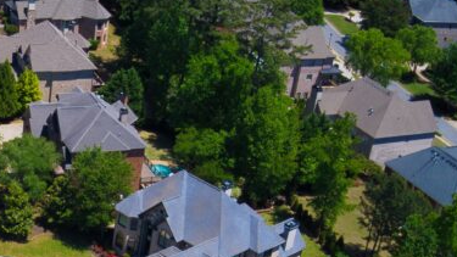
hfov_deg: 23.5
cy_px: 270
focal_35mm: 80
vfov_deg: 14.8
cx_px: -133
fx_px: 969
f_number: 10
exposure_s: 1/320
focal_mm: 10.3
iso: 100
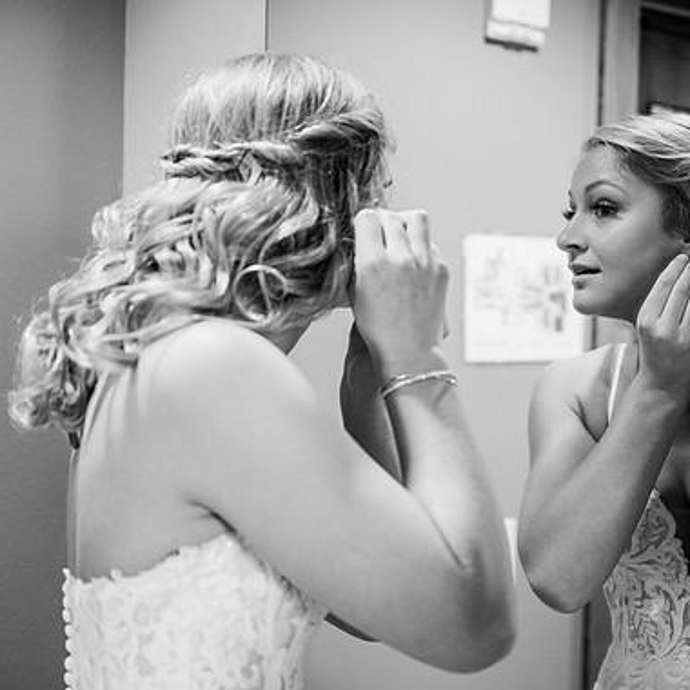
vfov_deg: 28.2
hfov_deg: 28.1
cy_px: 345
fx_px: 1376
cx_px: 432
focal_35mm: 61
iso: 500
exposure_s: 1/125
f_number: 2.8
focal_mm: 47
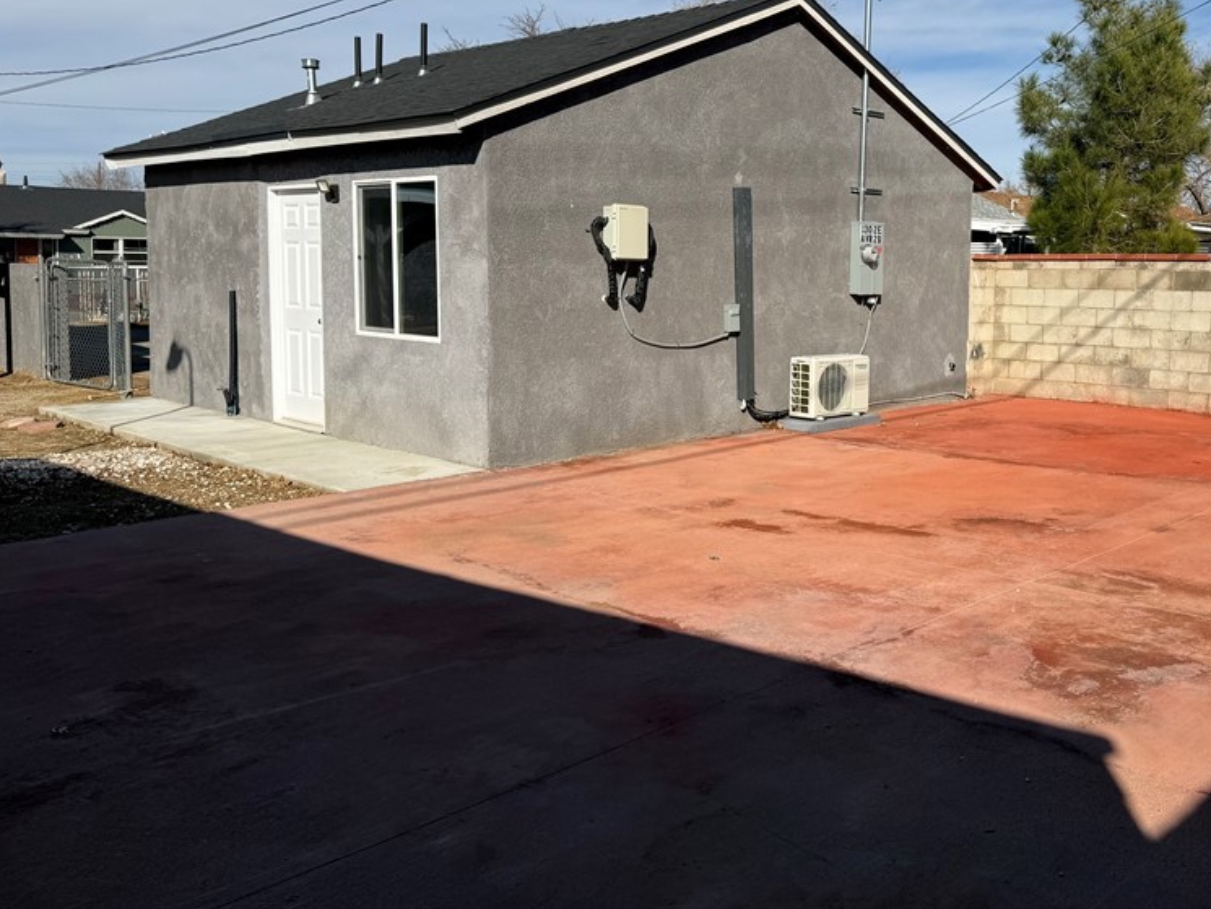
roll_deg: -0.5
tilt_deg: -3.4
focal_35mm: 33
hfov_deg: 54.1
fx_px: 1155
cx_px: 818
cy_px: 351
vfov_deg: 42.7
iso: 80
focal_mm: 6.76
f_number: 1.78
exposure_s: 1/8130
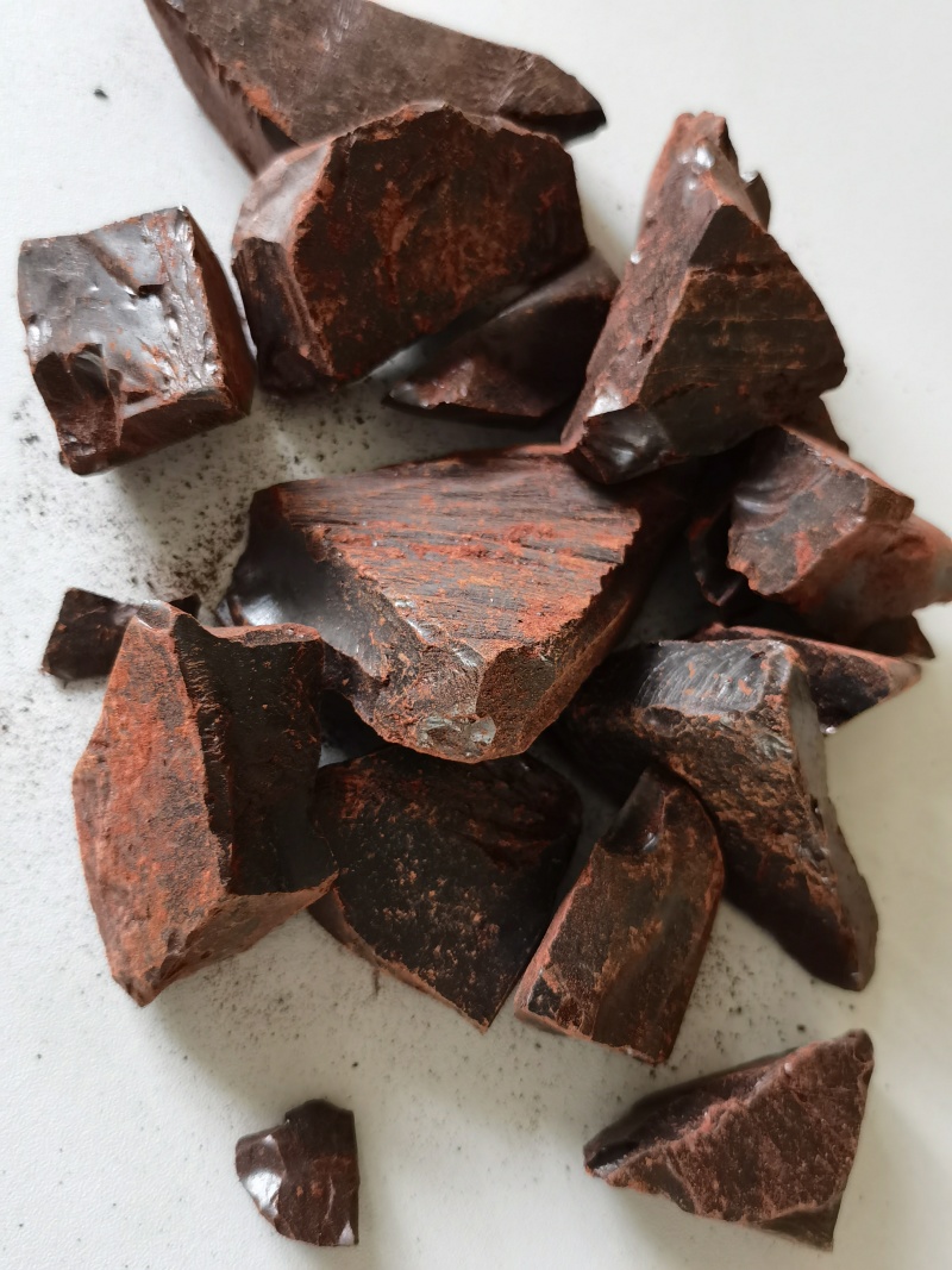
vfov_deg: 52.6
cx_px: 476
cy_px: 635
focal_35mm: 35
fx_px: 1284
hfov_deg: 40.7
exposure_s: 1/50
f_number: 1.9
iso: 400
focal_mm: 5.58
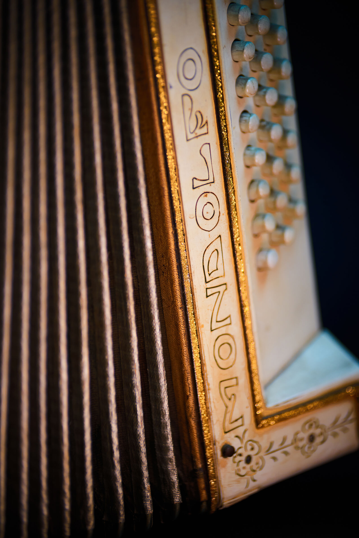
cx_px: 180
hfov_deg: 12.1
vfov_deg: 18.1
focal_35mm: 113
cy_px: 269
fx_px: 1689
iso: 800
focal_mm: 113
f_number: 2.8
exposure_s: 1/640
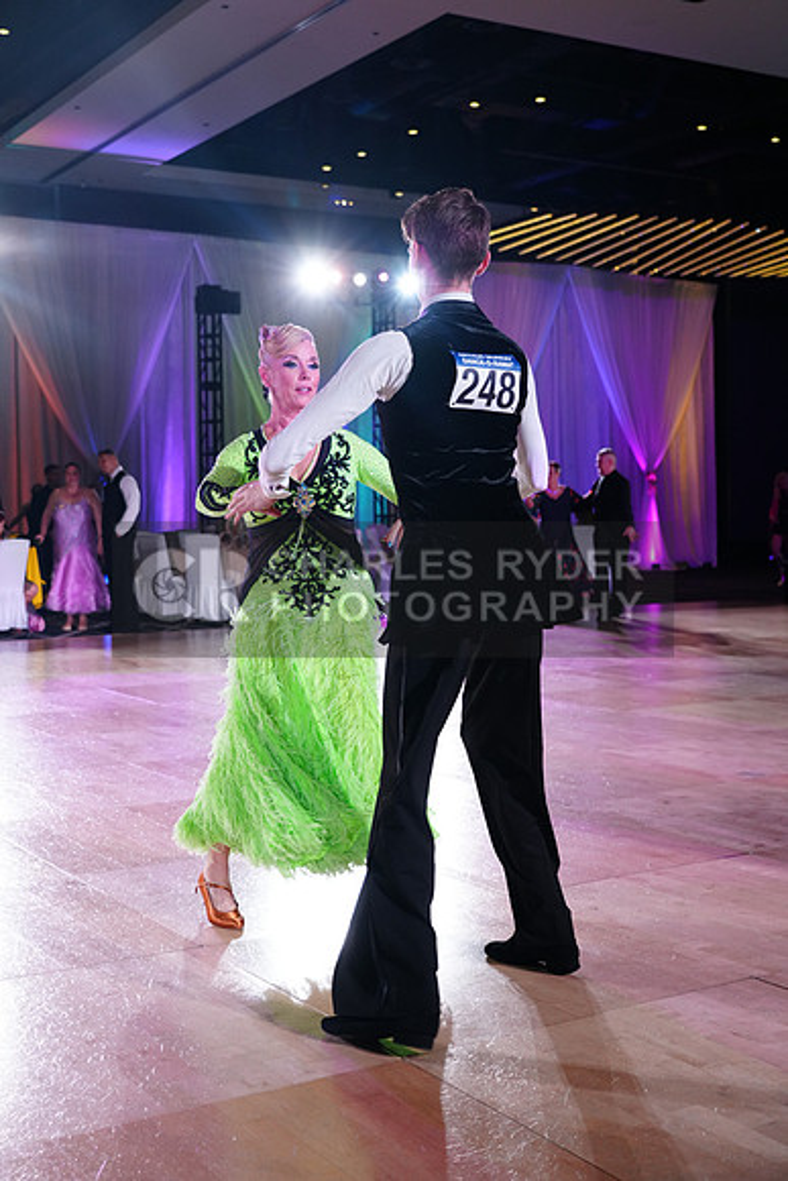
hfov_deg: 31.2
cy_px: 590
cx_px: 394
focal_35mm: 43
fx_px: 1411
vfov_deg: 45.4
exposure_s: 1/320
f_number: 4
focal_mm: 43
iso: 2000
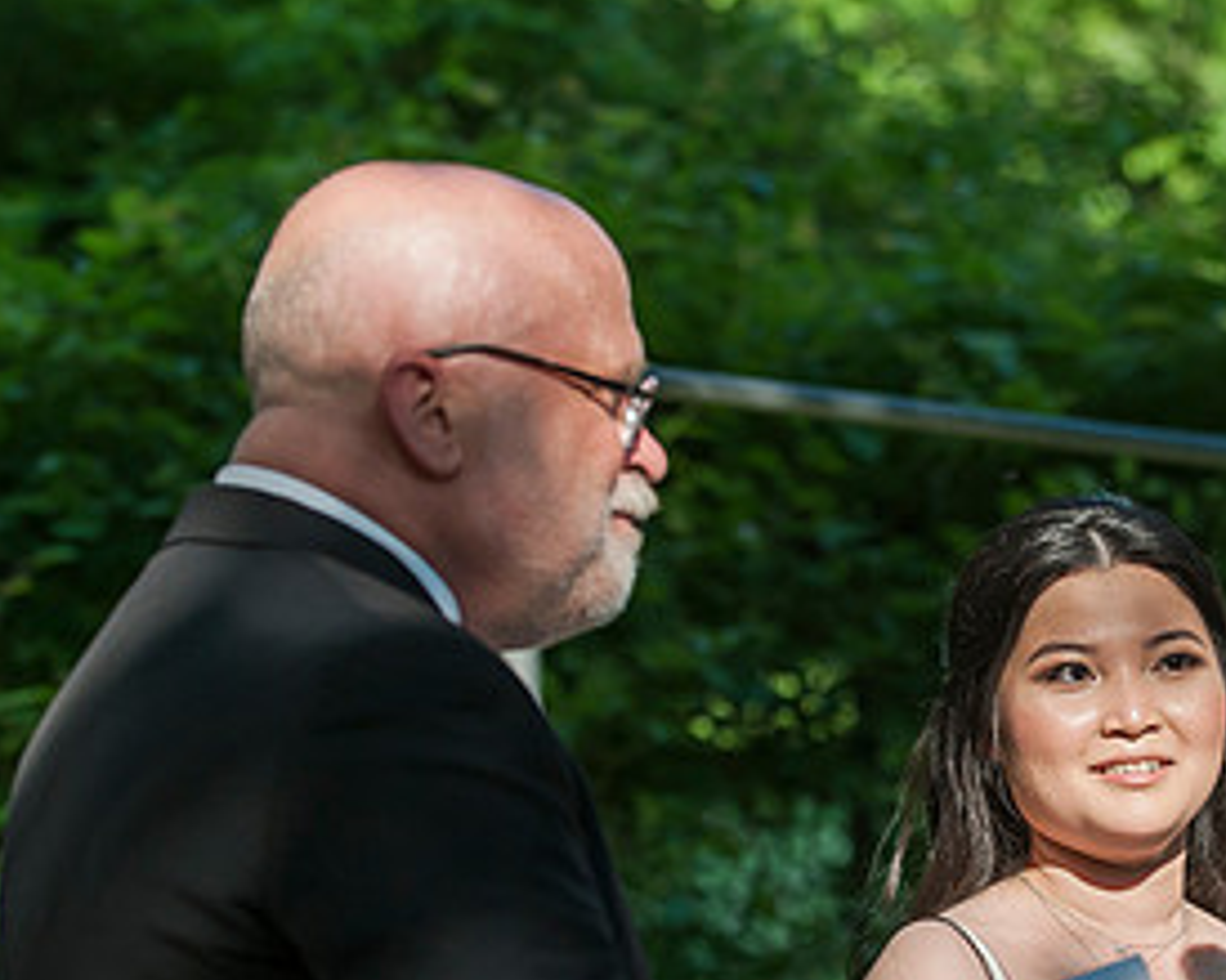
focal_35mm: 163
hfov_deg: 11.8
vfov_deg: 9.5
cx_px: 998
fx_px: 5912
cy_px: 698
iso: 800
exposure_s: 1/2500
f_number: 3.5
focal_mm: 82
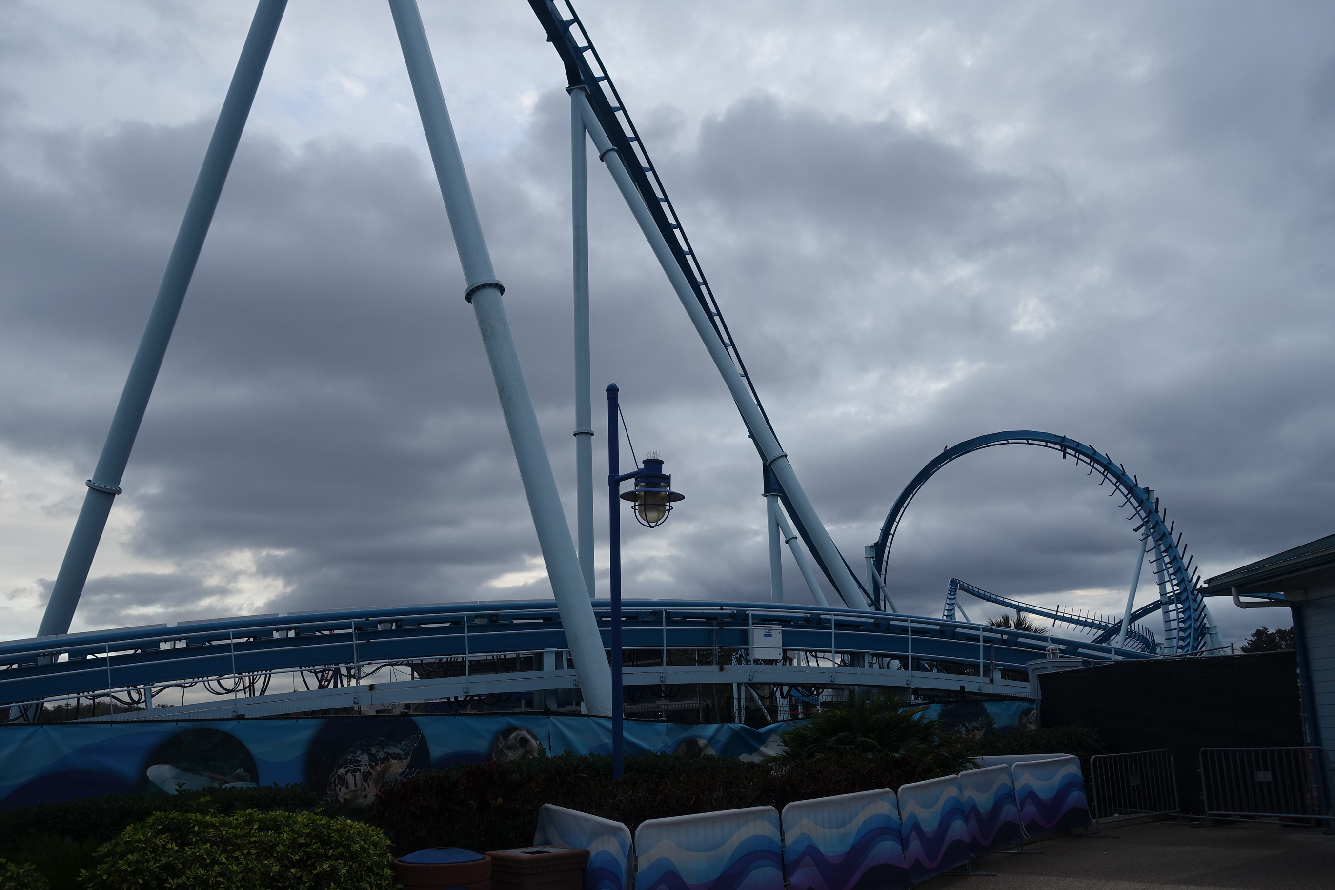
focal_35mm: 32
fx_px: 1187
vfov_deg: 41.1
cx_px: 668
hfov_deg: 58.7
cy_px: 445
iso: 125
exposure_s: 1/400
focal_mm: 11.81
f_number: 4
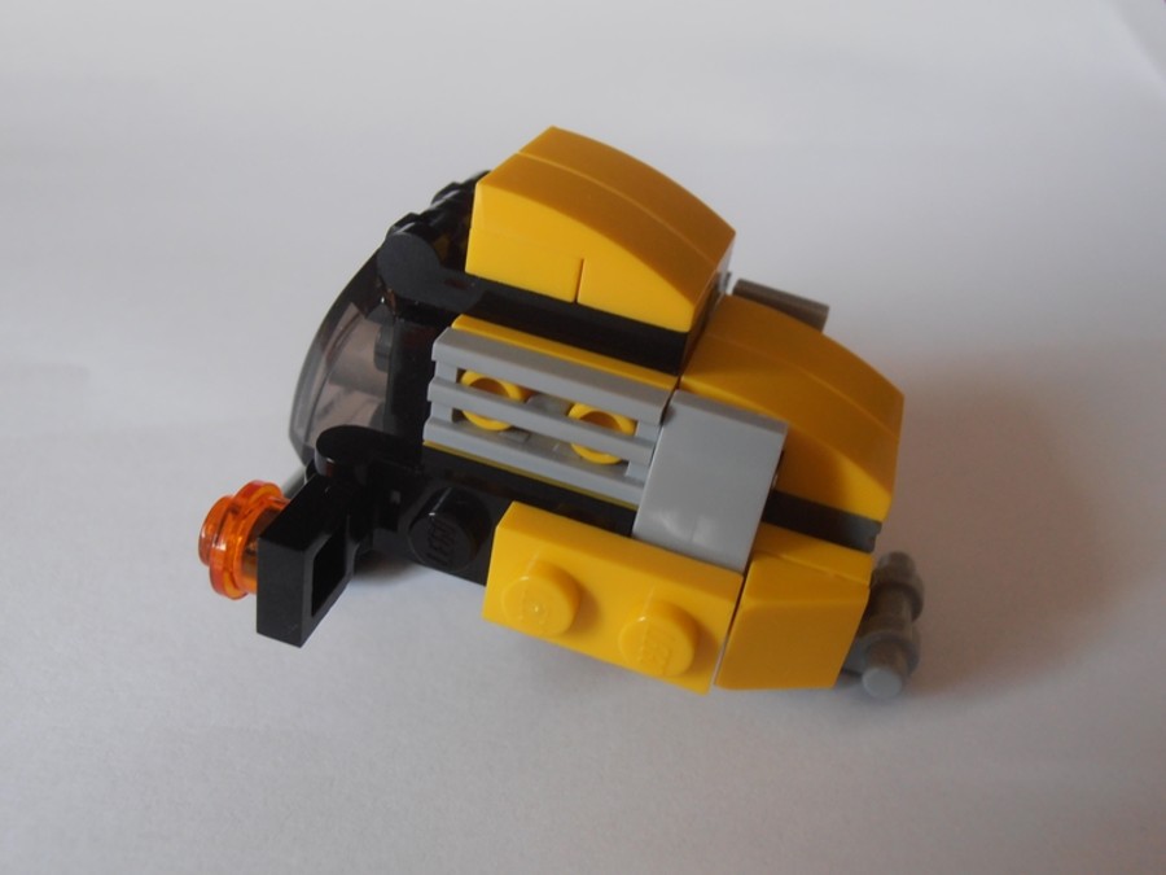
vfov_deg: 38.7
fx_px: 1246
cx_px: 583
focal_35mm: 37
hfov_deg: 50.1
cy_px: 438
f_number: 3.9
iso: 125
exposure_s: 1/15
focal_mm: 6.61
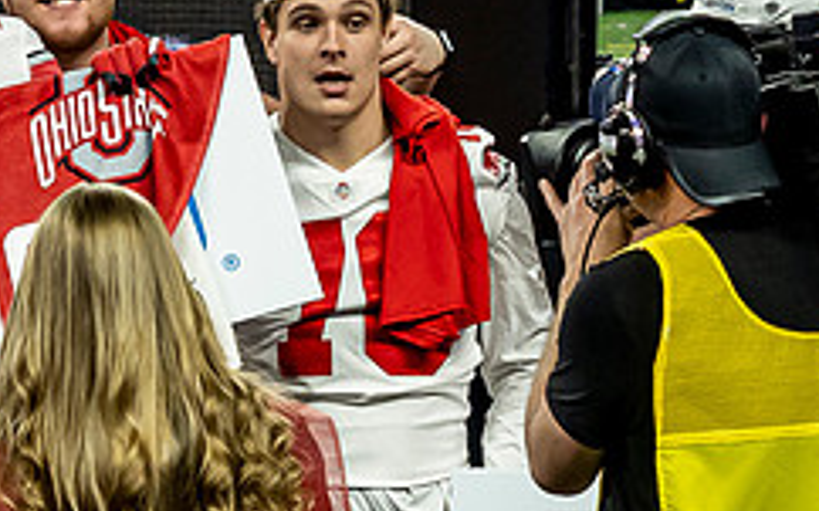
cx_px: 4
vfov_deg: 3.9
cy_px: 44
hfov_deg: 6.3
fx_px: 7429
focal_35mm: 333
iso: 1250
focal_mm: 40
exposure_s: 1/640
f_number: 3.5
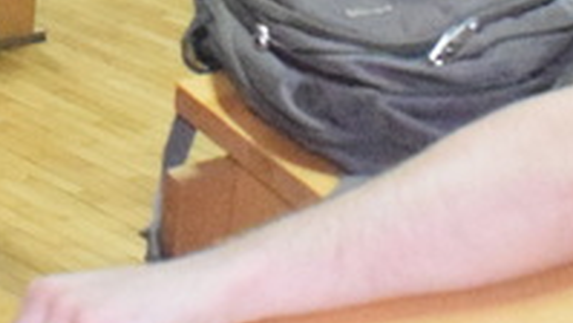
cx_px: 449
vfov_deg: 6.5
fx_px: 2705
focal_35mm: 178
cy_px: -448
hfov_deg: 12.0
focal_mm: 22
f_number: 5
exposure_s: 1/160
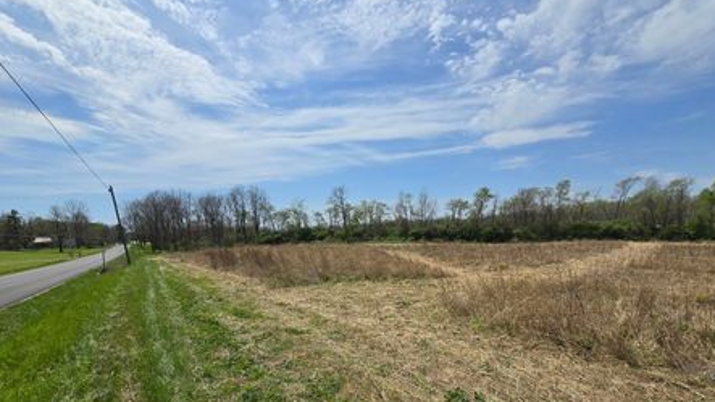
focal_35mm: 16
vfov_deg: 65.9
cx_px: 376
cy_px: 254
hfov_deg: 99.3
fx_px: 303
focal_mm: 2.2
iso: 50
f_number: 2.2
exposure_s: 1/5343
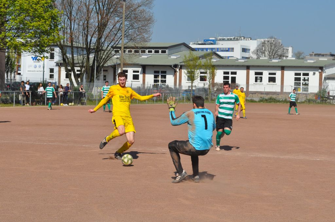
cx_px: 168
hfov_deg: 24.6
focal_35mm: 82
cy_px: 111
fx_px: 767
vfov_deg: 16.5
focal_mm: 55
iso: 200
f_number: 11
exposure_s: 1/500
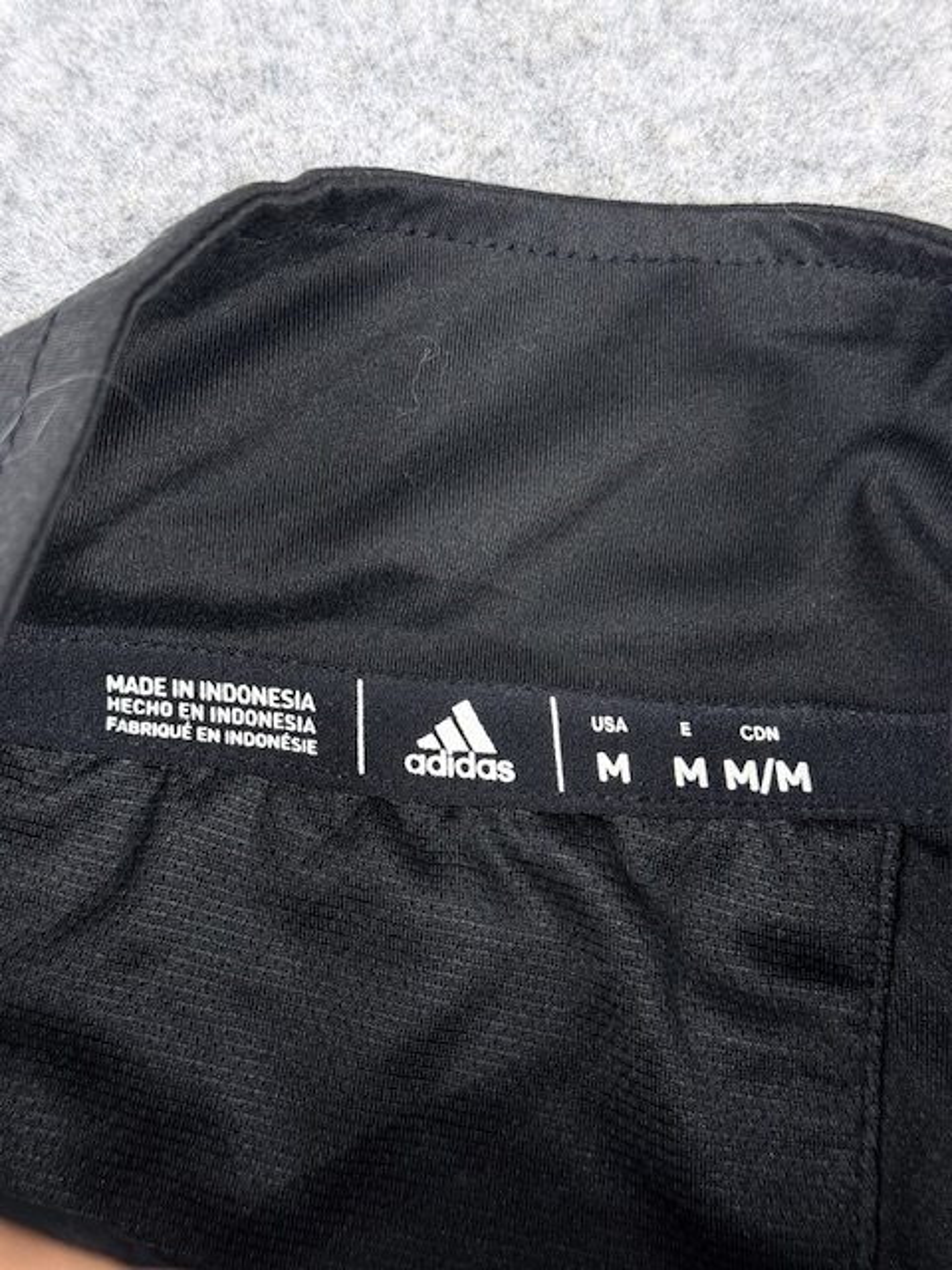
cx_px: 476
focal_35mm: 48
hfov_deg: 30.3
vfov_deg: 39.7
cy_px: 635
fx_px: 1760
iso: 250
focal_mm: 6.76
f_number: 1.78
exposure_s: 1/100
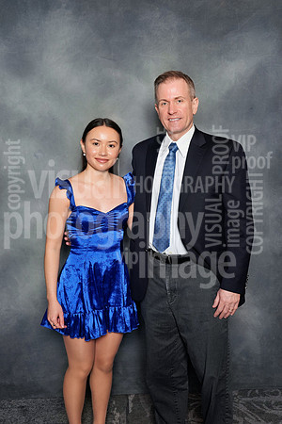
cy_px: 212
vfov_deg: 41.1
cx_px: 141
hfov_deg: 28.1
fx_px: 564
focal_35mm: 48
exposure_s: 1/125
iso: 400
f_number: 8
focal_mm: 32
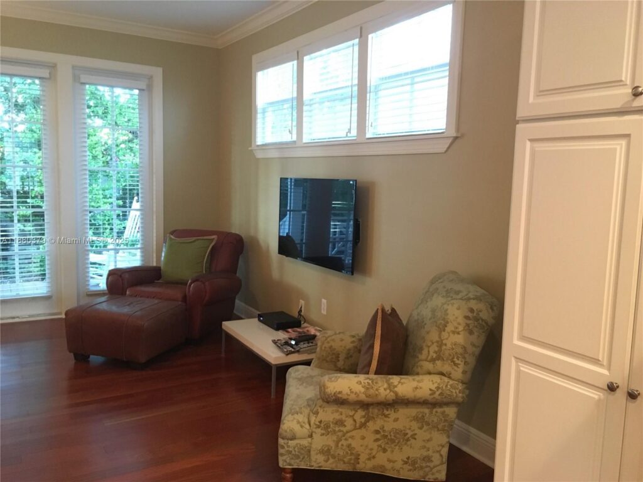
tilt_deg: -6.3
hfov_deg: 61.7
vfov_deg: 48.2
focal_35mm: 29
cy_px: 241
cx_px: 322
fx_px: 539
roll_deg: -1.9
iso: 250
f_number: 2.2
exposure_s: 1/15
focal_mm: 4.15
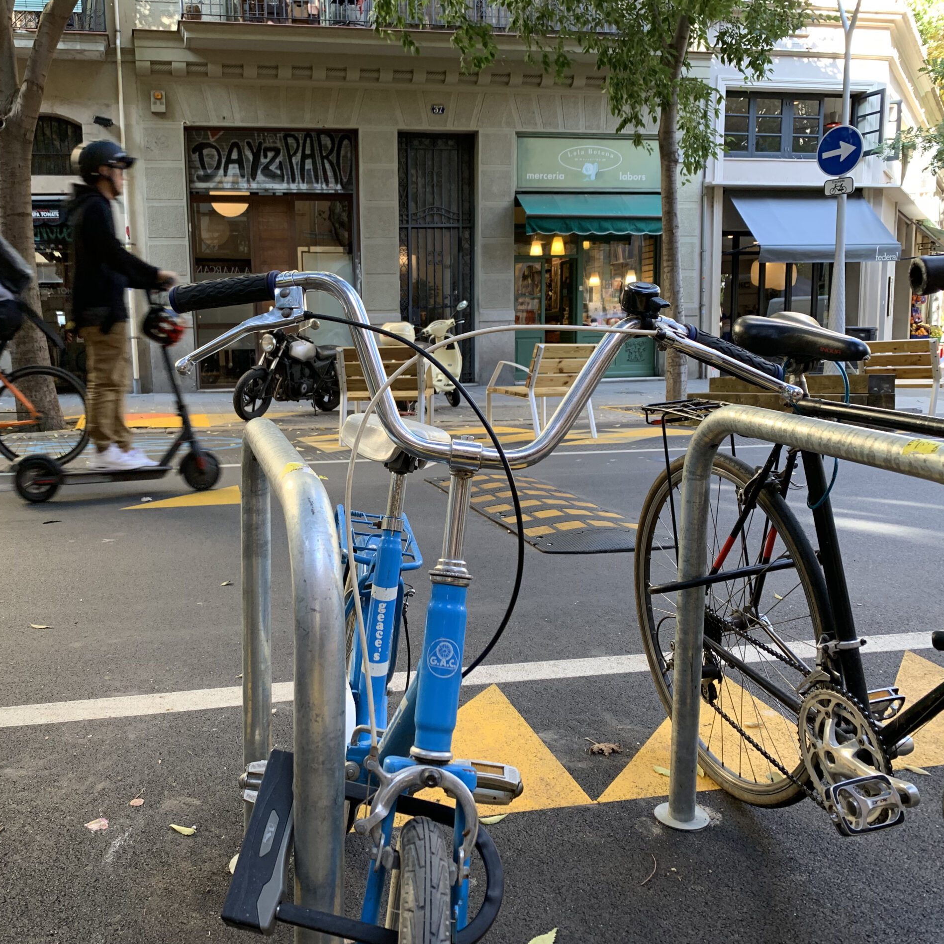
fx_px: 956
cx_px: 378
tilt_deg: -7.4
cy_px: 475
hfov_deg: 52.2
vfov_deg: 52.5
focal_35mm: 31
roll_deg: +1.7
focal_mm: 4.25
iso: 100
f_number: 1.8
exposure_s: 1/76
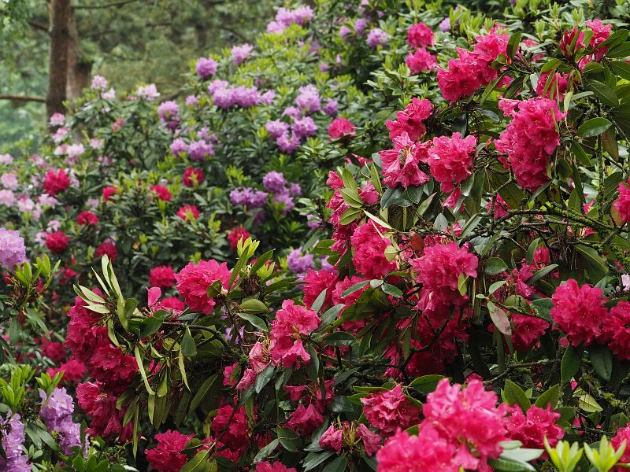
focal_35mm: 150
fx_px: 2730
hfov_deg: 13.2
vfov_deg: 9.9
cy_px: 236
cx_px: 315
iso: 800
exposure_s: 1/125
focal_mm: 75
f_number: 7.1
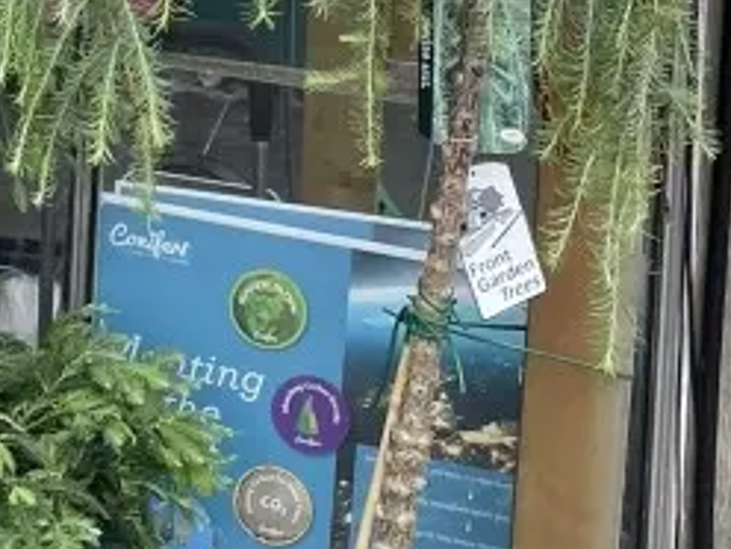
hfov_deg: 16.6
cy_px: -508
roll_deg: -1.7
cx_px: -165
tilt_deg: -1.6
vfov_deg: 11.9
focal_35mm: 113
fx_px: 2386
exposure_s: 1/1795
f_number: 1.6
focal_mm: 4.2
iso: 32
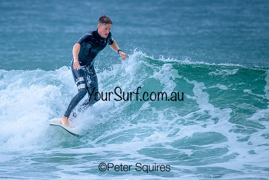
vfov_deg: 1.8
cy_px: 69
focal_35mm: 767
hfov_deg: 2.7
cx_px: 99
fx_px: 5736
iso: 1400
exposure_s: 1/2000
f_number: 8
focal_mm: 560
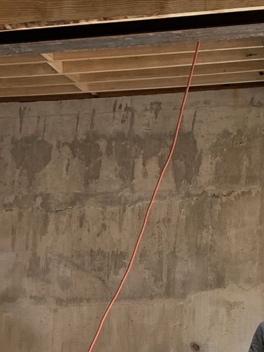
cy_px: 297
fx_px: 804
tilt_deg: -1.5
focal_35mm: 79
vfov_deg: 24.2
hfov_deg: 18.7
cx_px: 125
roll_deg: +0.1
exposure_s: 1/121
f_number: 1.8
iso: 50
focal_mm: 4.25
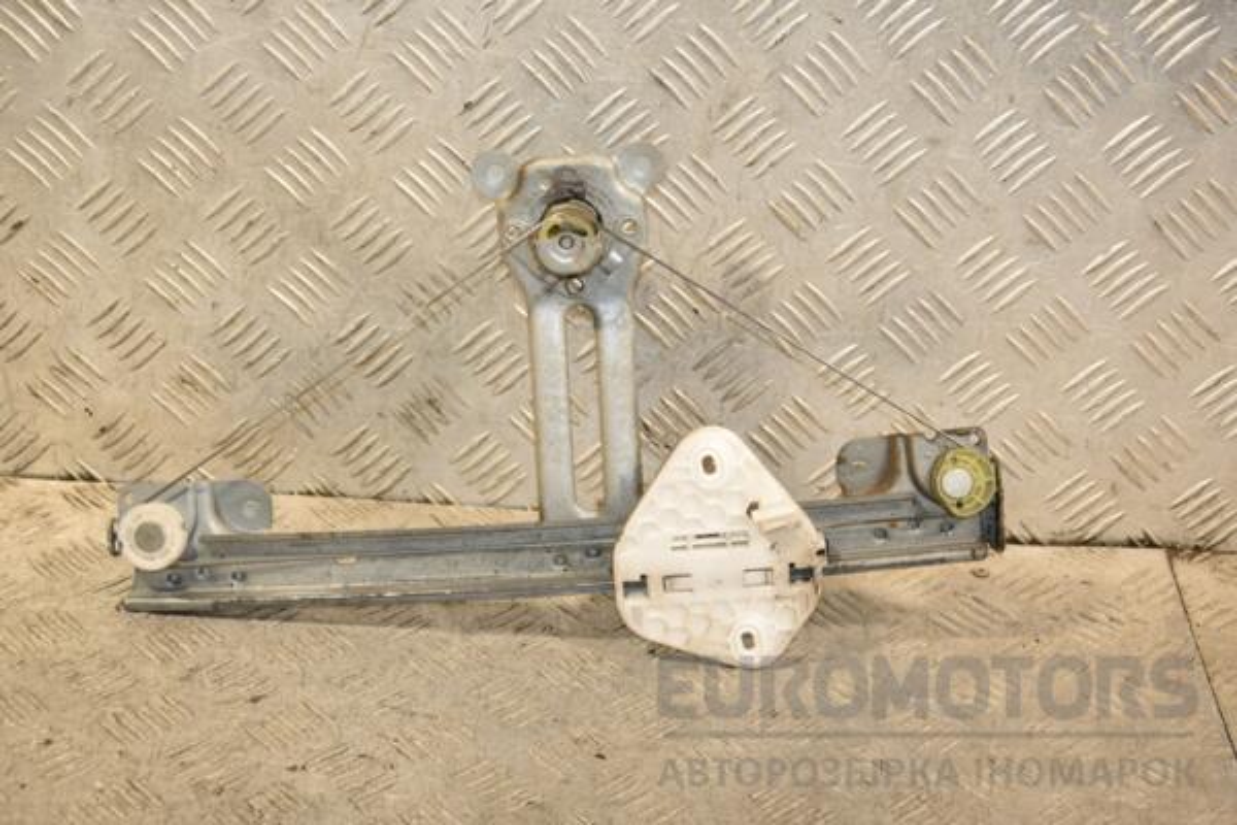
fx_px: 2319
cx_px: 618
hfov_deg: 29.9
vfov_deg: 20.2
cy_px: 412
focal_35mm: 68
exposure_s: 1/200
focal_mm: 45
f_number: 5
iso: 800
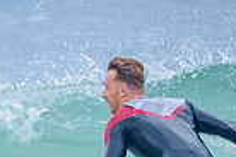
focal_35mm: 2569
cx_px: 127
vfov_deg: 0.5
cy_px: 251
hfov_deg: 0.8
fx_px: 16840
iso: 1100
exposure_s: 1/2000
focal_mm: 500
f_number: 5.6
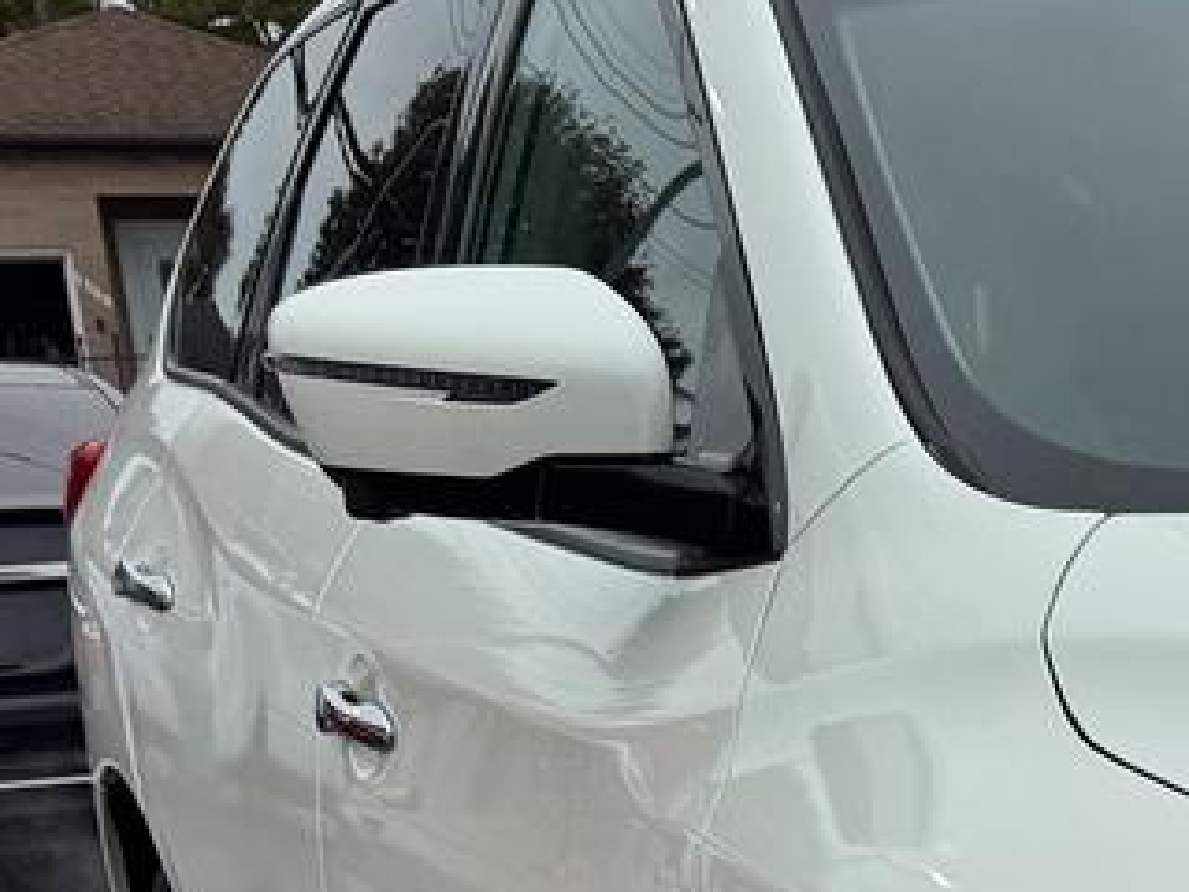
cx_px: 2140
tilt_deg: -16.3
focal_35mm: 96
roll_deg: +1.0
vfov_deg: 14.5
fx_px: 3297
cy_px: 1275
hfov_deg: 16.9
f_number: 1.78
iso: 80
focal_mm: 6.76
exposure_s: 1/4310
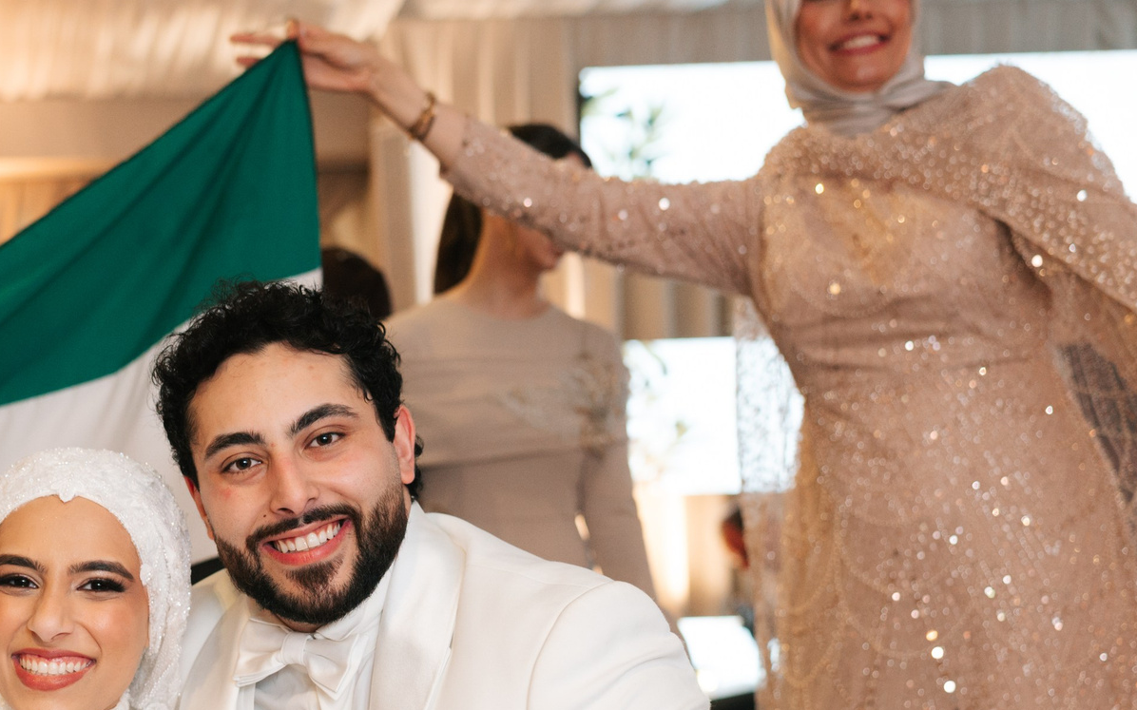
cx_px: -27
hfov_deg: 24.3
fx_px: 2509
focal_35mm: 81
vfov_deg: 16.0
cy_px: 567
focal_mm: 35
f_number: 2.5
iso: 640
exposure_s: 1/160
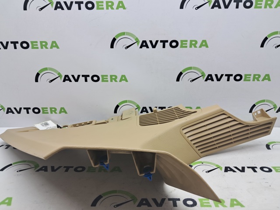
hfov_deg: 65.4
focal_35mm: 27
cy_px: 105
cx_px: 140
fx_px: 218
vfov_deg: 51.3
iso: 50
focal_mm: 4
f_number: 1.8
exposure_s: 1/50
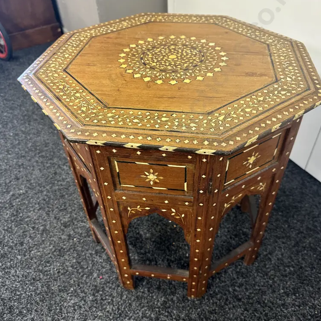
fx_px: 304
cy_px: 153
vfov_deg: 55.6
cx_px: 164
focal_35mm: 29
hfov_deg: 55.6
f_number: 1.78
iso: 250
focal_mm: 6.86
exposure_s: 1/50
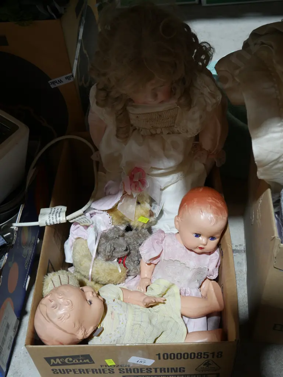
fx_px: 457
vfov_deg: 44.8
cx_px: 142
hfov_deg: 34.4
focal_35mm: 42
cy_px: 188
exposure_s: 1/60
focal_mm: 21
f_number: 5
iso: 500
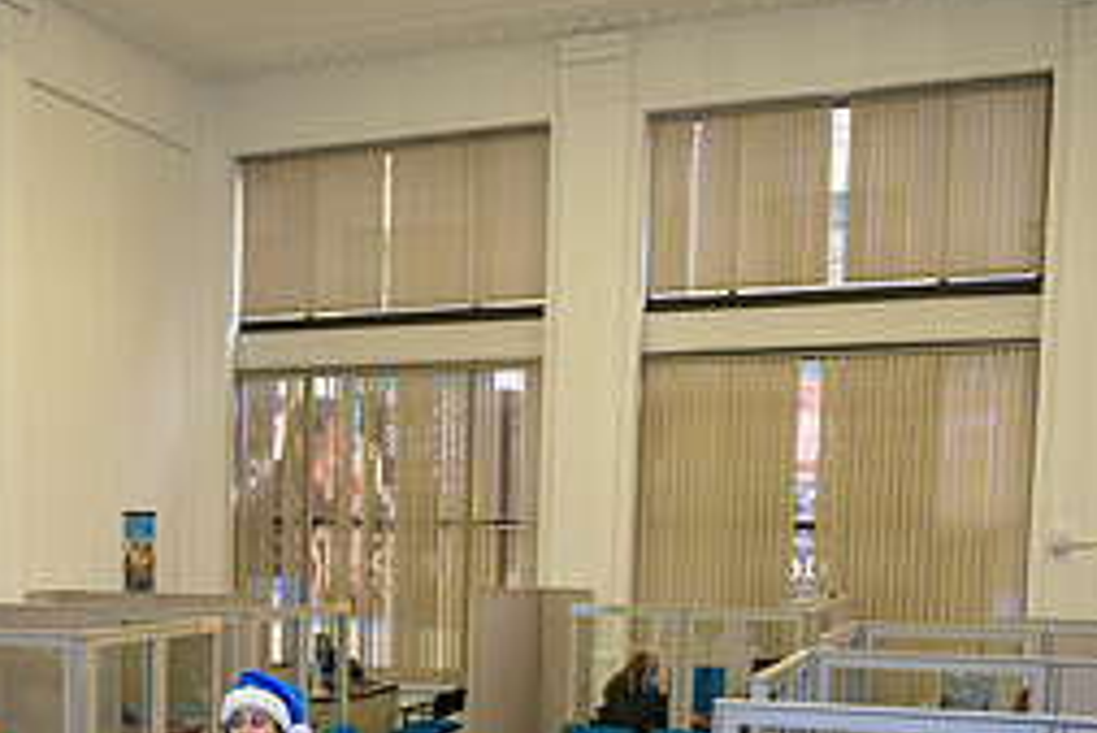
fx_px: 1677
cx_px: 95
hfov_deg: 34.1
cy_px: 674
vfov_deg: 23.9
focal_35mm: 55
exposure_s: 1/125
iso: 400
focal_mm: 24
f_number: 3.2
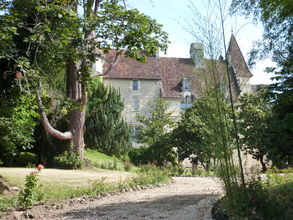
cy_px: 110
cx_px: 146
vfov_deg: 28.0
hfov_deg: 36.8
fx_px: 440
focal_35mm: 52
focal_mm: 8.5
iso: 125
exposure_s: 1/200
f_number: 3.8
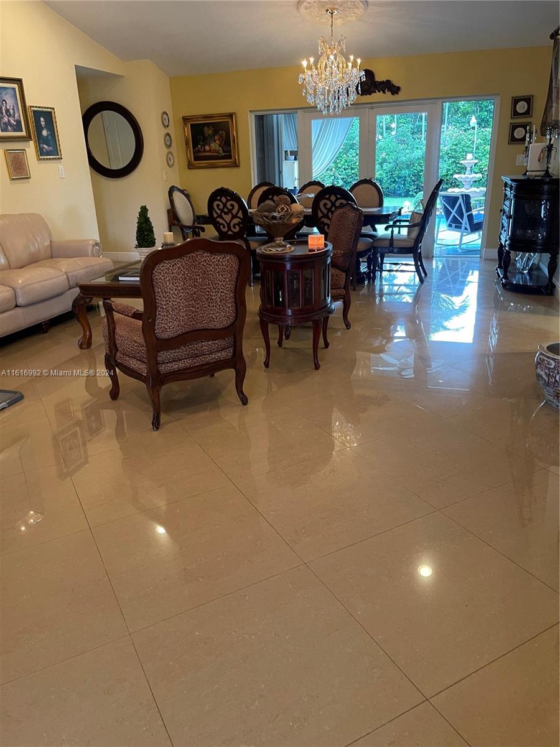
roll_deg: +3.3
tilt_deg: -20.6
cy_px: 374
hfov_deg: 54.9
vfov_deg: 69.4
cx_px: 280
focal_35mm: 25
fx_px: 539
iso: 320
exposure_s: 1/60
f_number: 1.6
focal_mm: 5.1
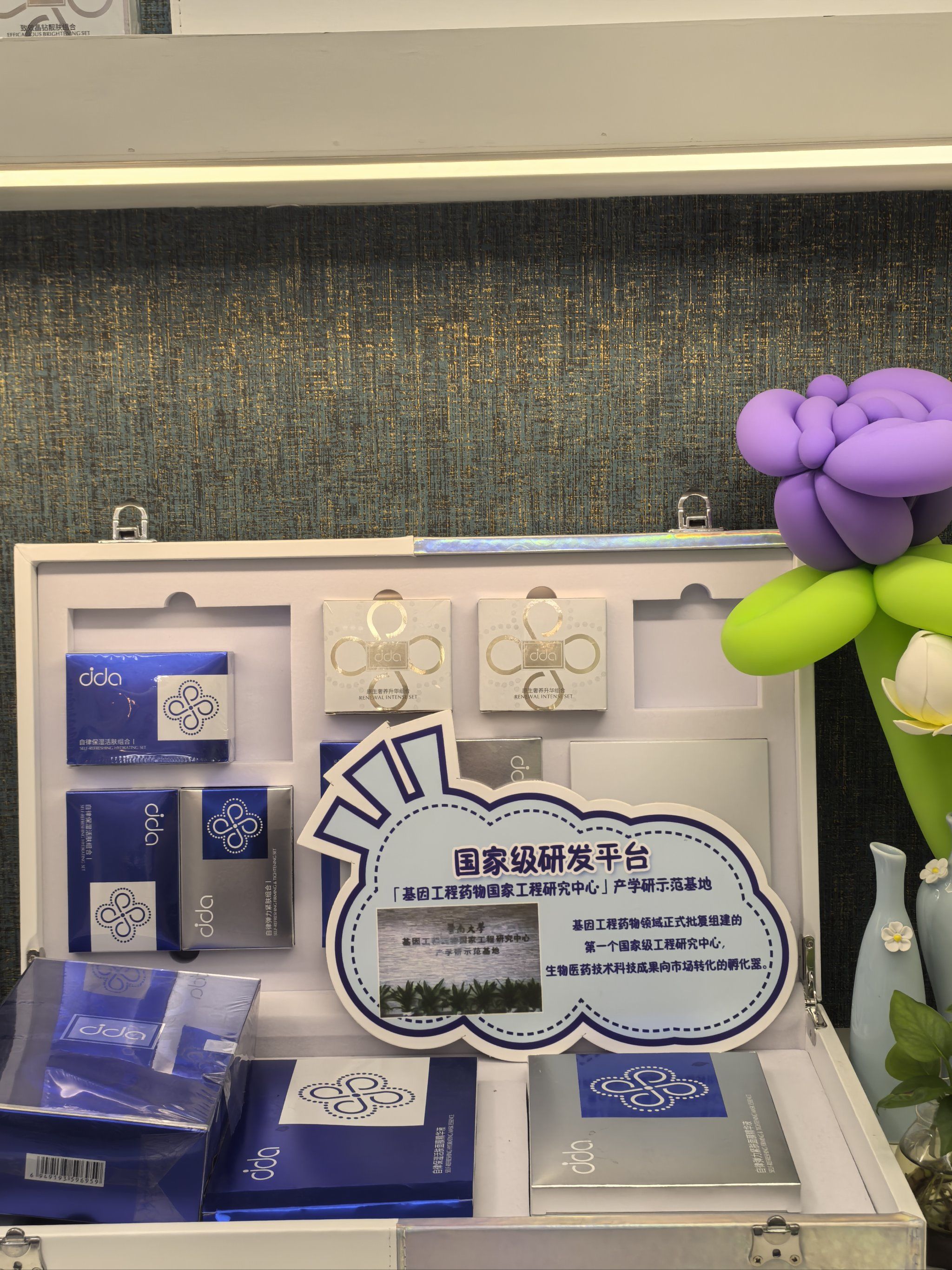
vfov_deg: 36.8
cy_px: 635
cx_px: 476
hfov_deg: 28.0
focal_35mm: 52
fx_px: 1907
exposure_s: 1/50
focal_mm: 5.75
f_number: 2
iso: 160
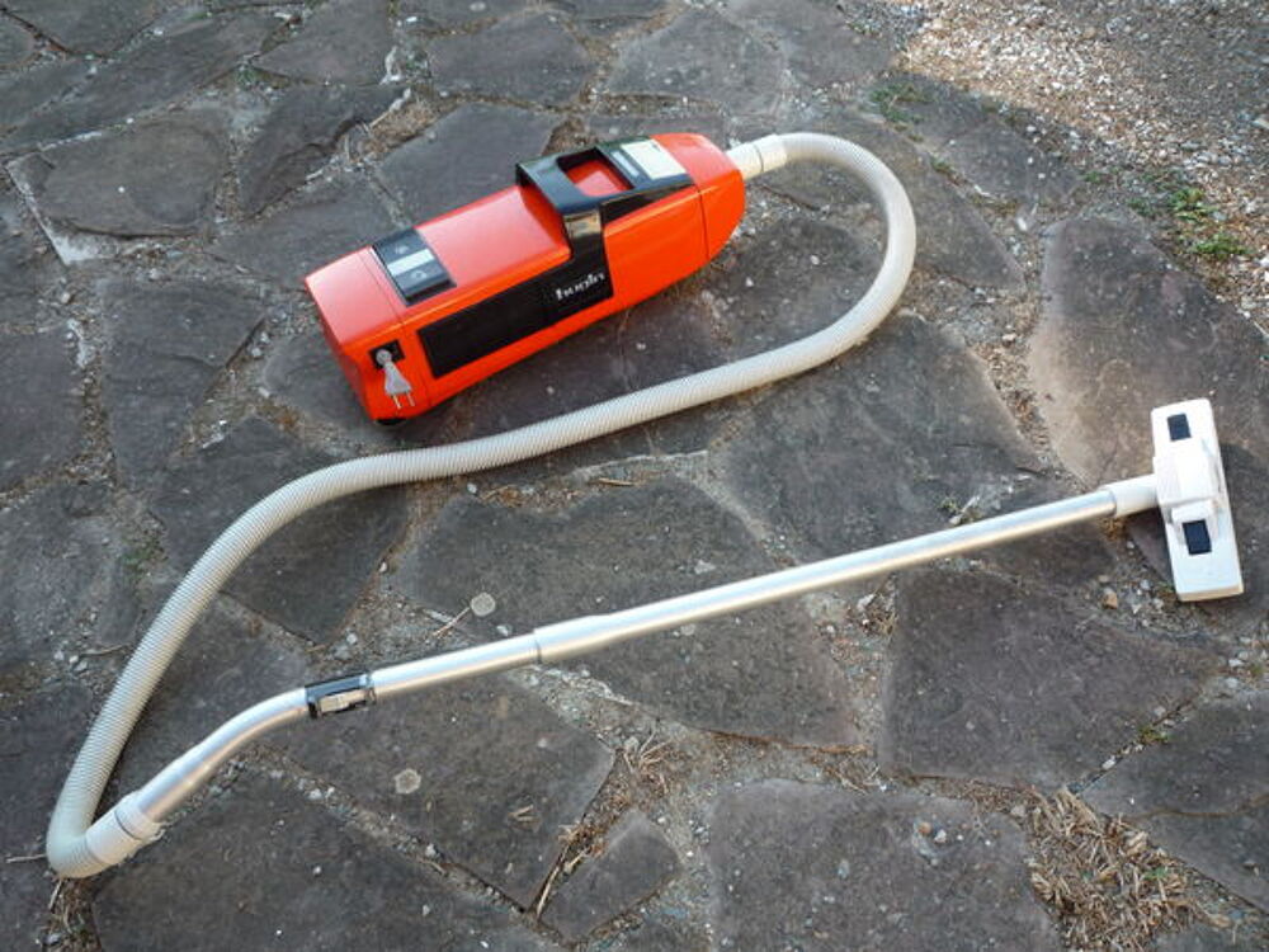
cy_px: 476
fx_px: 1100
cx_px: 634
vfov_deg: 46.8
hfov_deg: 60.0
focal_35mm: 30
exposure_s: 1/100
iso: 100
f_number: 3.3
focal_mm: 5.2
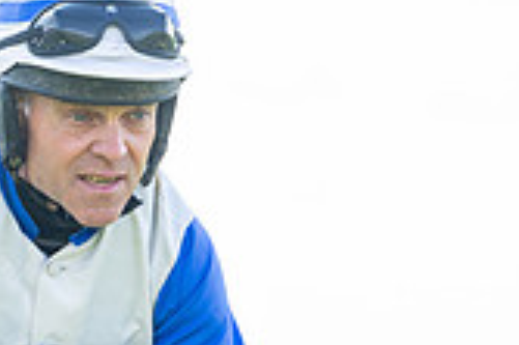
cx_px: 119
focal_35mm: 628
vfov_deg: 2.2
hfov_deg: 3.3
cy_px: 631
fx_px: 9045
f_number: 5
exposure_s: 1/500
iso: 200
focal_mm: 155
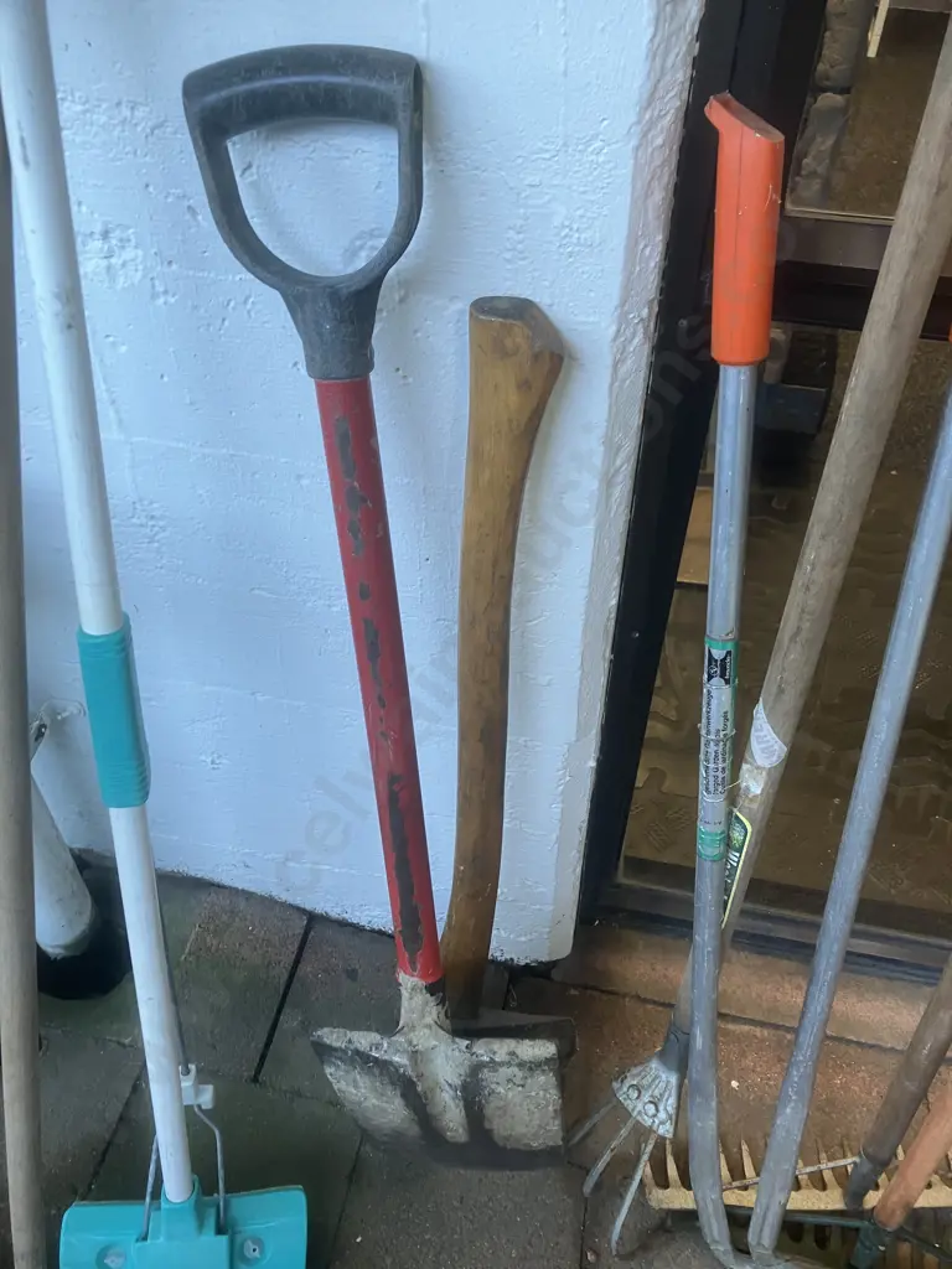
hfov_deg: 49.7
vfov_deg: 63.4
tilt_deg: -45.5
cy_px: 634
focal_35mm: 28
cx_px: 476
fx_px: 1027
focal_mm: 3.99
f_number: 1.8
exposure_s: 1/50
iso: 64
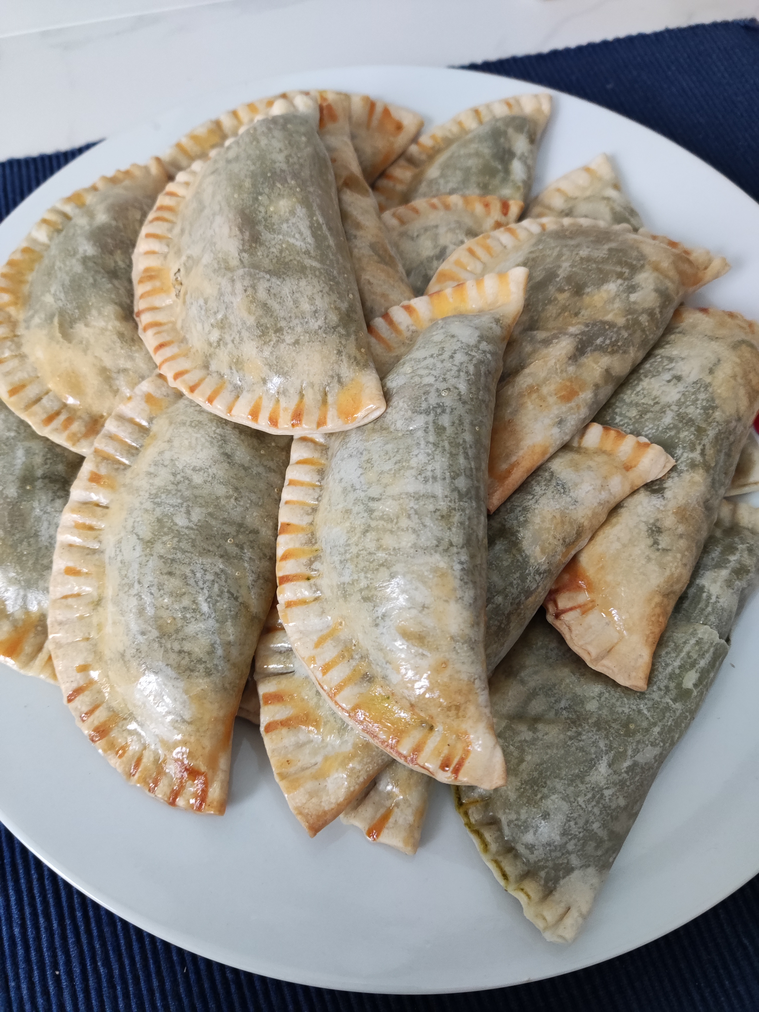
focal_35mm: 25
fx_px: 731
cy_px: 506
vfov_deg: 69.4
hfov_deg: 54.9
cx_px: 380
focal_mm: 4.71
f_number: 1.79
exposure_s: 1/50
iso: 656
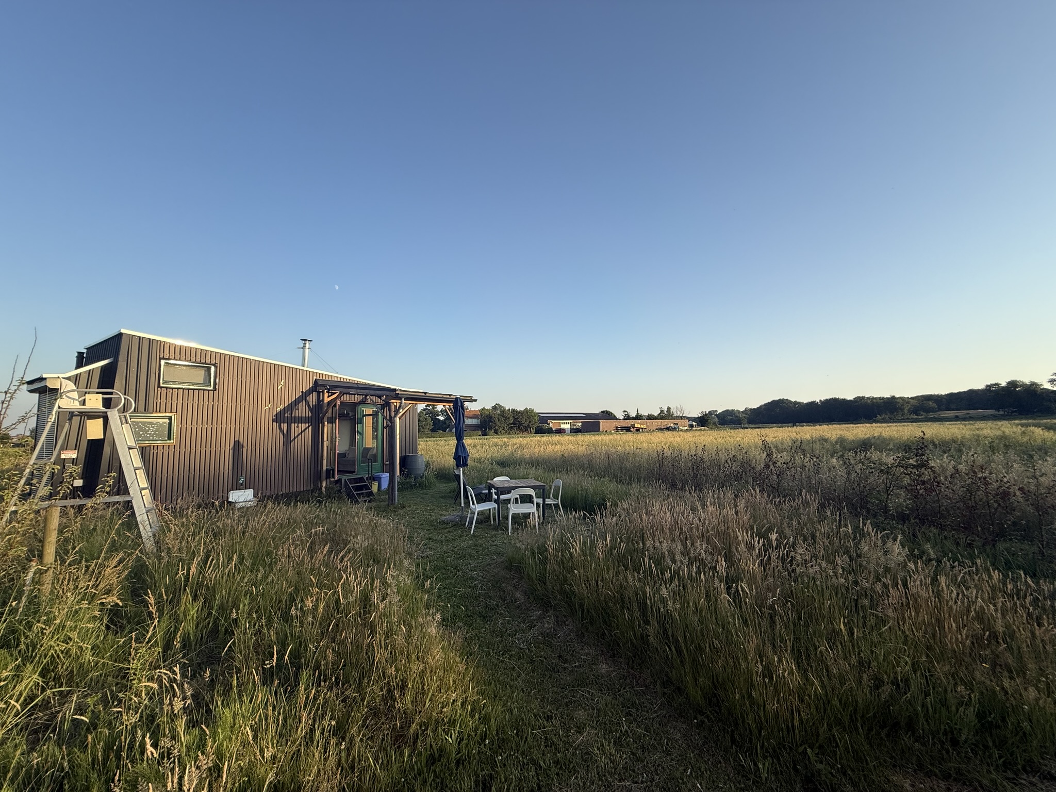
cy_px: 396
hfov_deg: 102.1
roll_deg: +0.7
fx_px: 427
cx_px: 528
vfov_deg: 85.7
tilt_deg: +5.1
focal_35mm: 14
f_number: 2.2
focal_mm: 2.22
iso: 50
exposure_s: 1/955
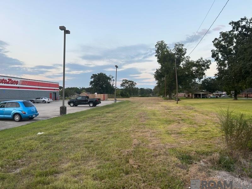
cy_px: 94
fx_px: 189
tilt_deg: +0.4
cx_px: 126
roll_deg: +0.6
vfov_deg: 53.1
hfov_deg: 67.3
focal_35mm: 26
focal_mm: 5.7
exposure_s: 1/158
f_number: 1.5
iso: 40
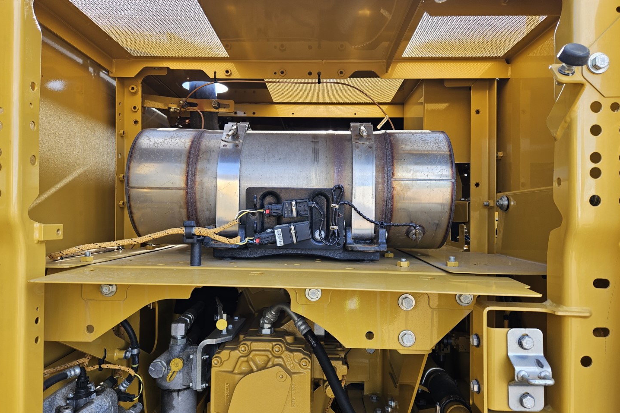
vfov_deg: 53.1
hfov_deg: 73.7
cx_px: 310
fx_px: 413
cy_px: 219
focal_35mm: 24
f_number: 1.8
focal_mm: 5.4
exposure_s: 1/116
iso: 25
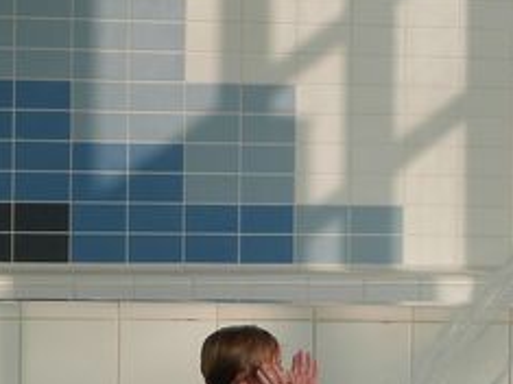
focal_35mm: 310
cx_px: 275
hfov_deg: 6.4
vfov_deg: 4.8
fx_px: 4592
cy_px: 107
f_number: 4
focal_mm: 16.5
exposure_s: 1/100
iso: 100
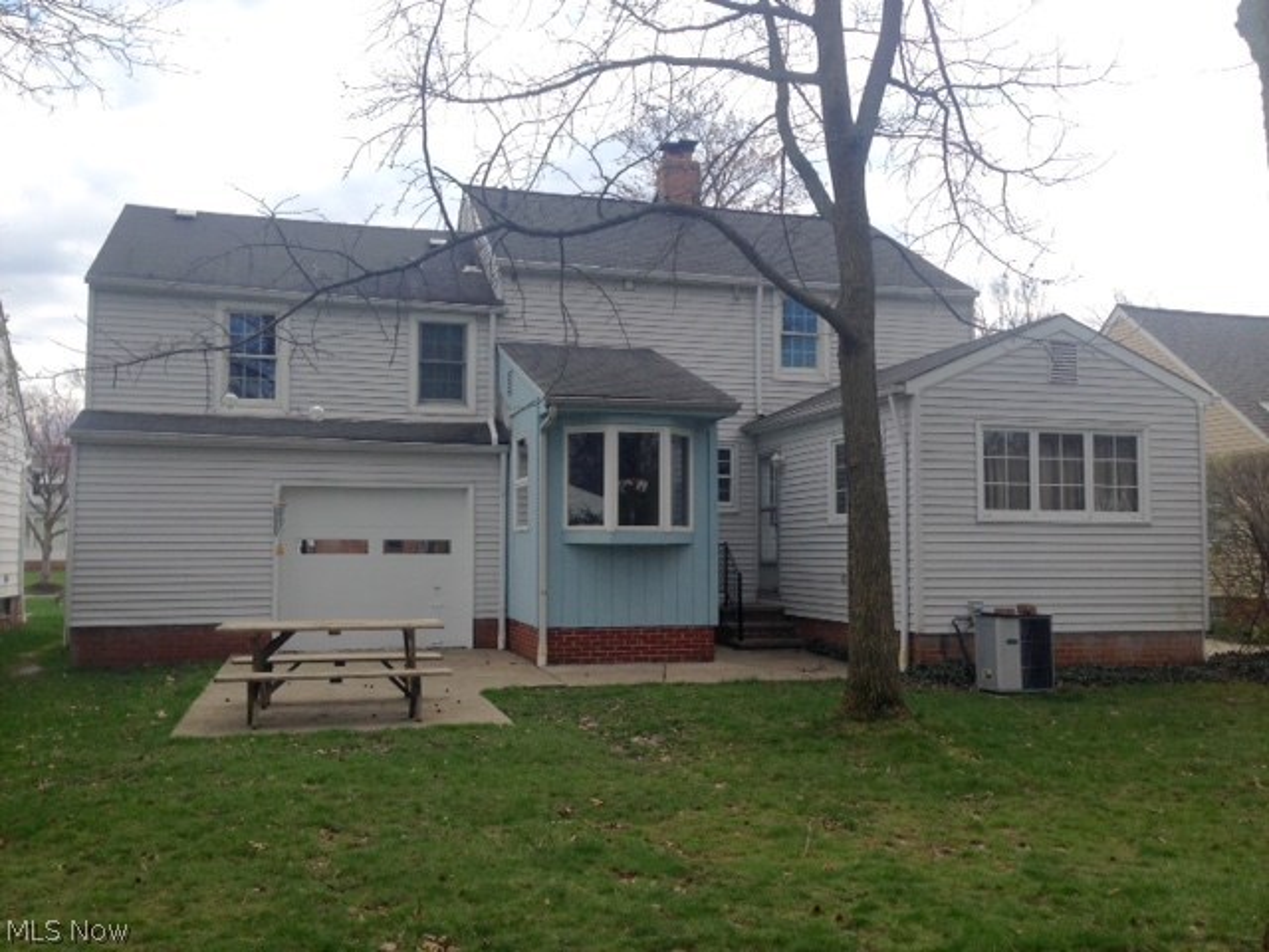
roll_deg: -0.3
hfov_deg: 55.4
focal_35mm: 33
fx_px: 1210
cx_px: 634
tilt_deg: +5.4
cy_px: 476
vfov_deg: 42.9
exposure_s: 1/1153
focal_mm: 4.12
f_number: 2.4
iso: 50
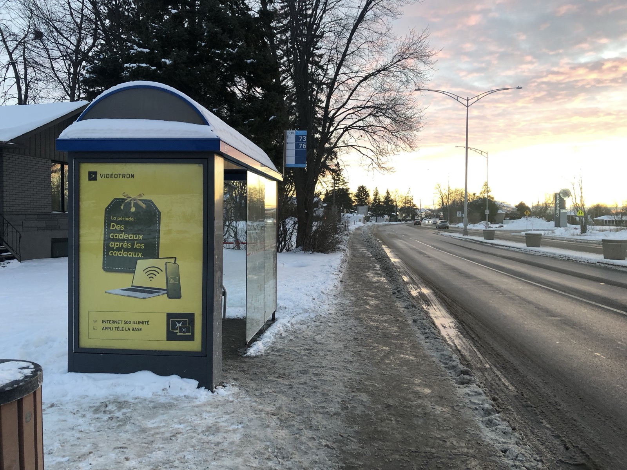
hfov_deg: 63.4
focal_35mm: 28
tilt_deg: -2.0
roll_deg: -0.8
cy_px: 235
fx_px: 507
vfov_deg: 49.7
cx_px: 314
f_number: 1.8
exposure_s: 1/40
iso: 25
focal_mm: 3.99
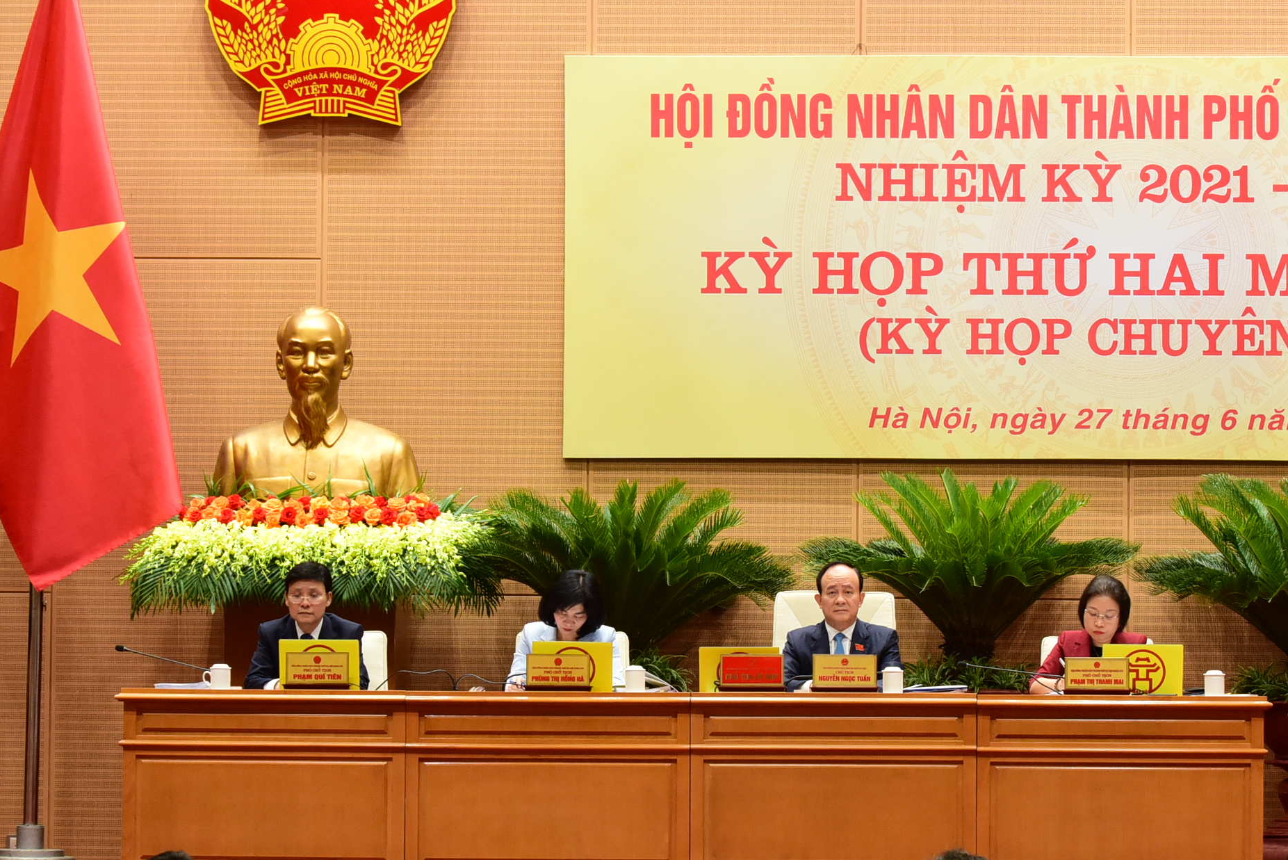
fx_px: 4975
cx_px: 677
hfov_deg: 14.8
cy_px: 578
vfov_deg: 9.9
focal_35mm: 139
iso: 2000
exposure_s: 1/60
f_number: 6.3
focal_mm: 70
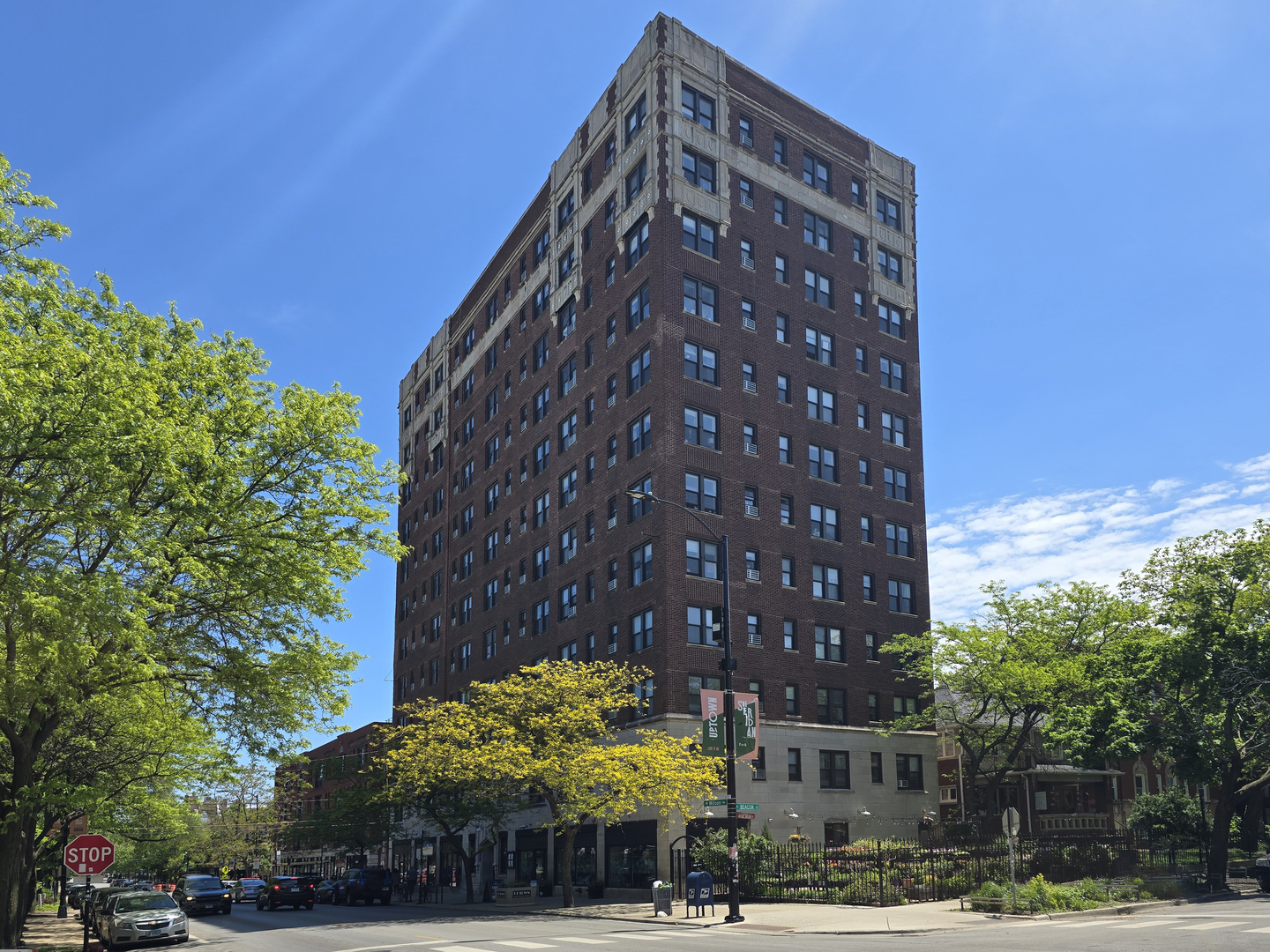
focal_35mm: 23
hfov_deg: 73.9
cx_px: 635
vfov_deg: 58.9
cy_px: 476
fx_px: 844
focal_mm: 6.3
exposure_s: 1/679
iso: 12
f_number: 1.7
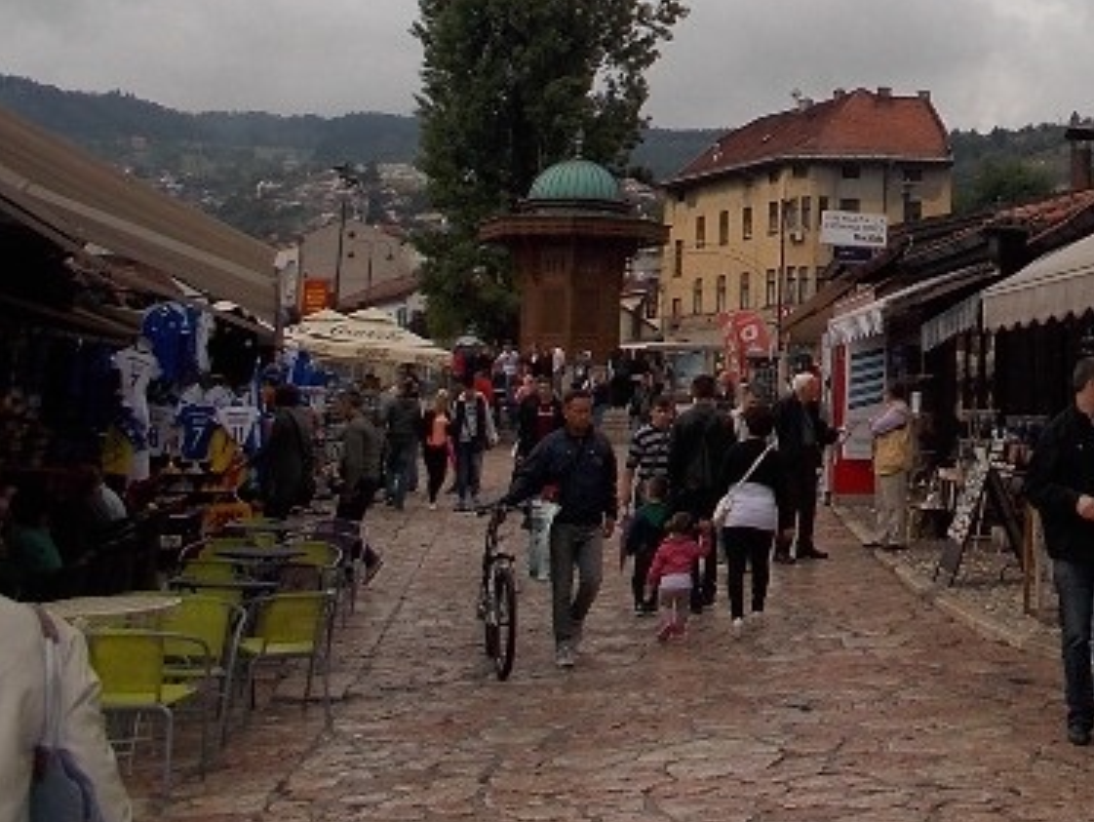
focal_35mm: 62
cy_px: 41
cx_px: 1027
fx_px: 1961
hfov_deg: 29.6
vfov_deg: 22.9
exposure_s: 1/1000
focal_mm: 4.1
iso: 80
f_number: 3.3
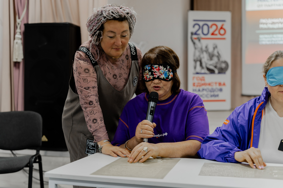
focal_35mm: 57
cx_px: 142
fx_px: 448
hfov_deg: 35.1
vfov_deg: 23.8
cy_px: 94
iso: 1000
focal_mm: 57
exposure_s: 1/160
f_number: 2.8
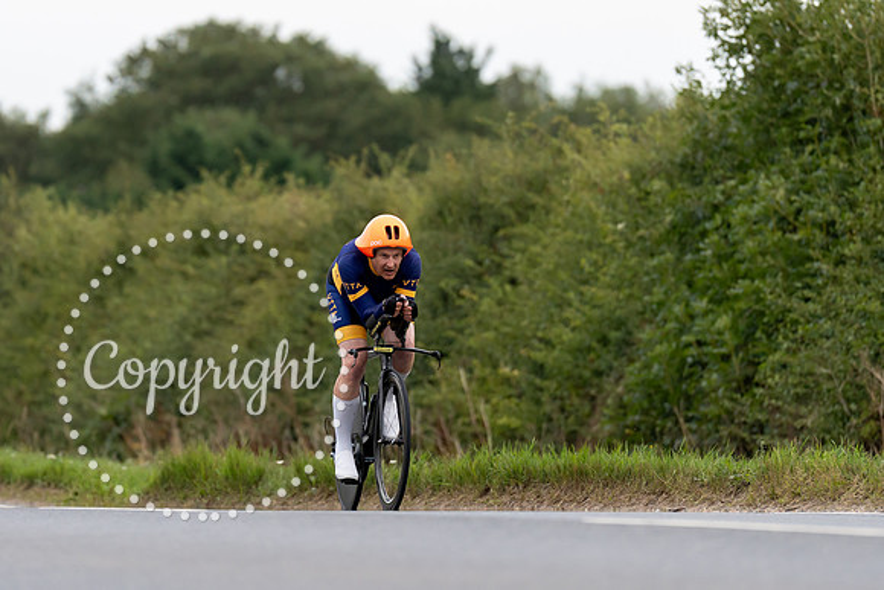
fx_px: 7240
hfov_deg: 7.0
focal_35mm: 295
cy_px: 276
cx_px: 394
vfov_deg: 4.7
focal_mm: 200
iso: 1000
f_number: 3.2
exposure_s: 1/800
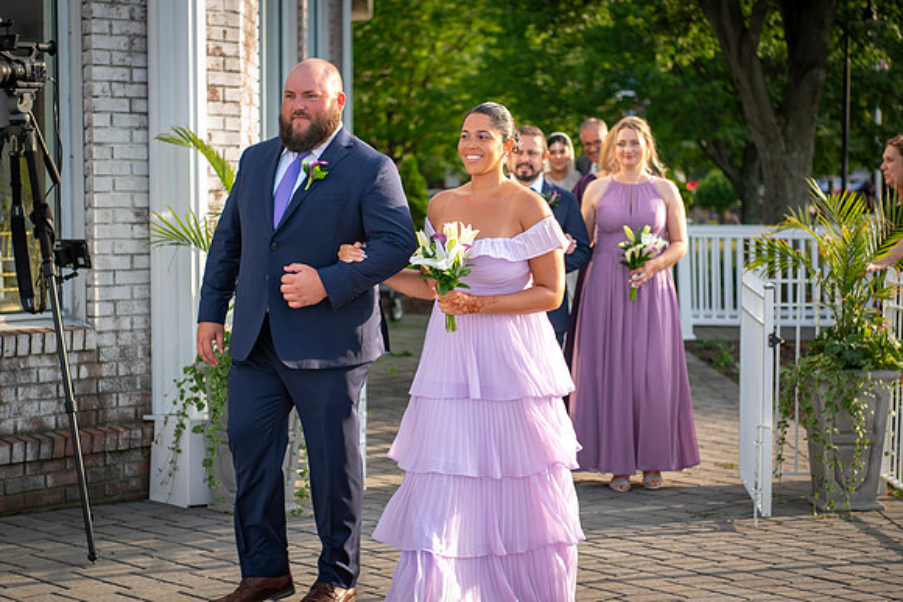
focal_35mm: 74
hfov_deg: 27.3
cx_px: 451
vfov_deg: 18.4
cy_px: 299
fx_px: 1858
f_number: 2.8
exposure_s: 1/200
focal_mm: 70
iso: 50
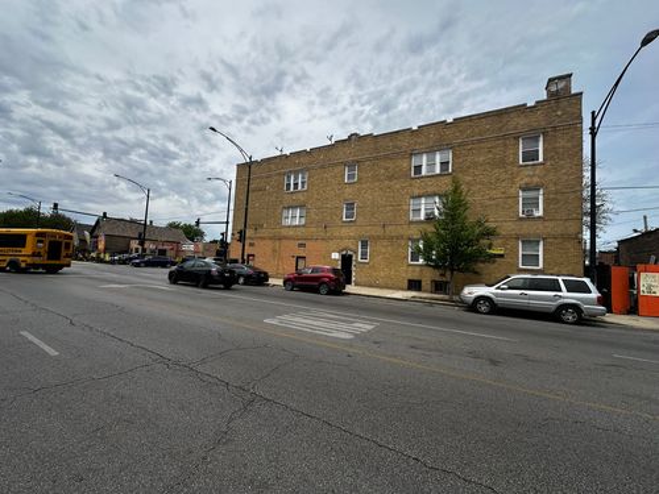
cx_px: 330
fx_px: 267
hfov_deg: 102.1
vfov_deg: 85.7
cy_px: 247
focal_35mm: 14
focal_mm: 2.22
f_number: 2.2
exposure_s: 1/1825
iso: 40
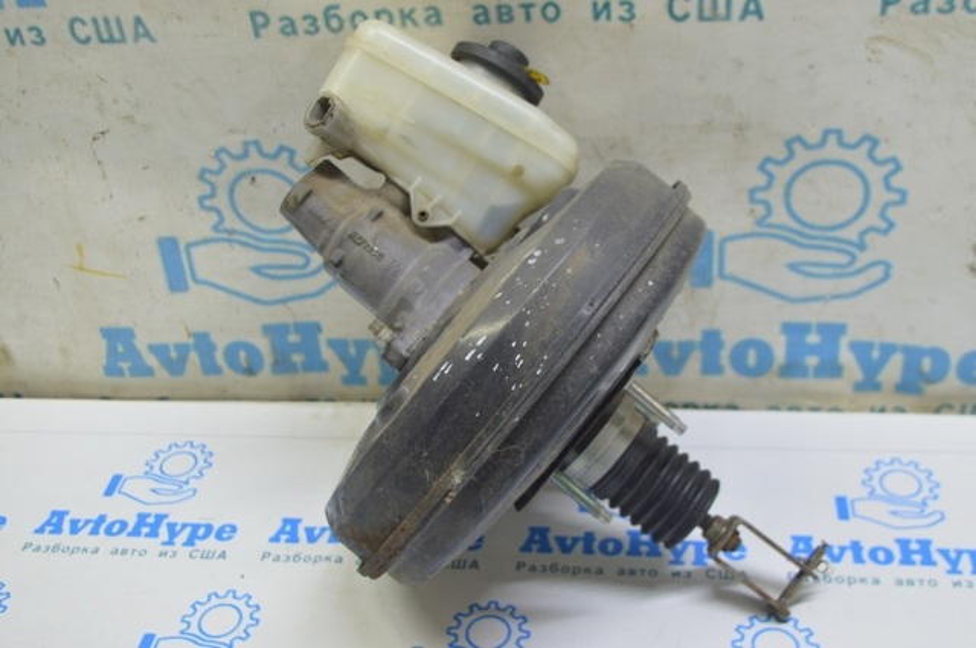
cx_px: 488
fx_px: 1178
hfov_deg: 45.0
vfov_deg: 30.8
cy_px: 324
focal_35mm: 44
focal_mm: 29
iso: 400
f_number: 5.6
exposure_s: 1/20
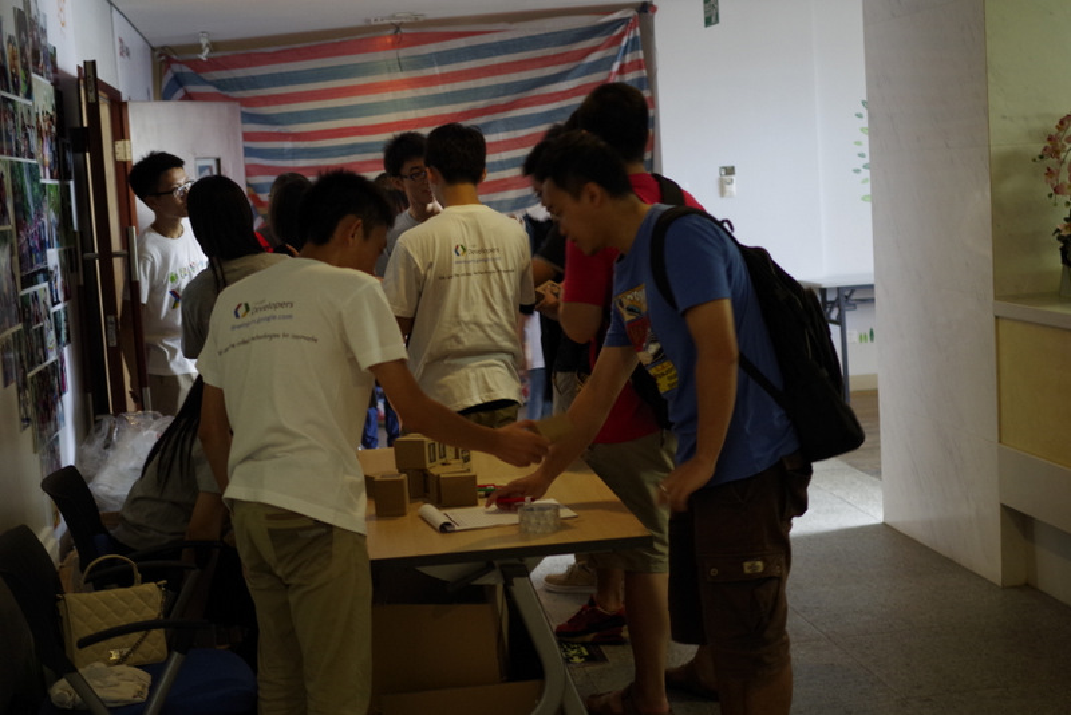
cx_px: 536
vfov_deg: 26.0
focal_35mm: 52
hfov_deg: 38.2
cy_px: 358
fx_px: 1547
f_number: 2.4
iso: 800
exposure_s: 1/25
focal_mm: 35
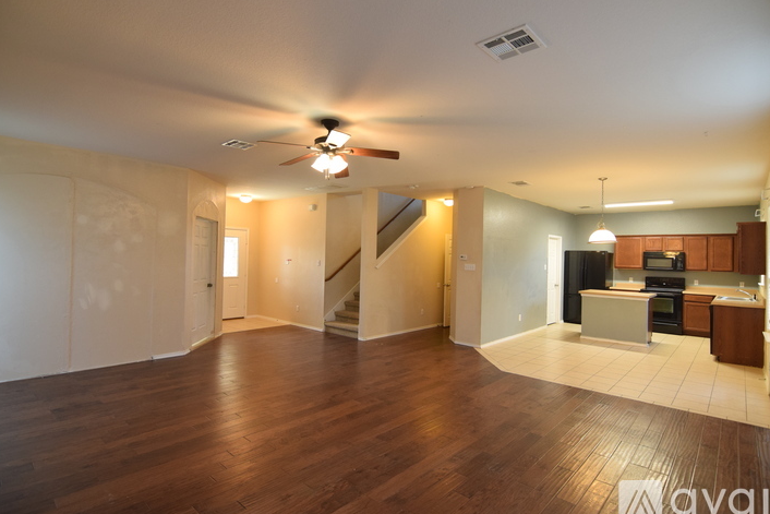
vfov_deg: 68.8
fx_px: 375
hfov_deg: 91.5
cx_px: 386
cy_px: 251
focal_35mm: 18
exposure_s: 1/50
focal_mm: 11
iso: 800
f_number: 4
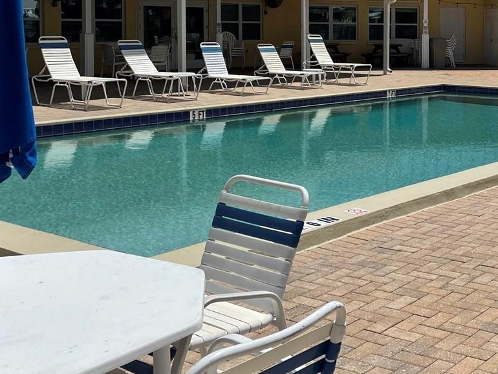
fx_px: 777
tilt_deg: -3.0
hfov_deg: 33.3
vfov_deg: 26.5
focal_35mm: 54
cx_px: 464
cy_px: 74
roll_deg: -0.6
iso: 32
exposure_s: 1/9091
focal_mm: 4.2
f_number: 1.6
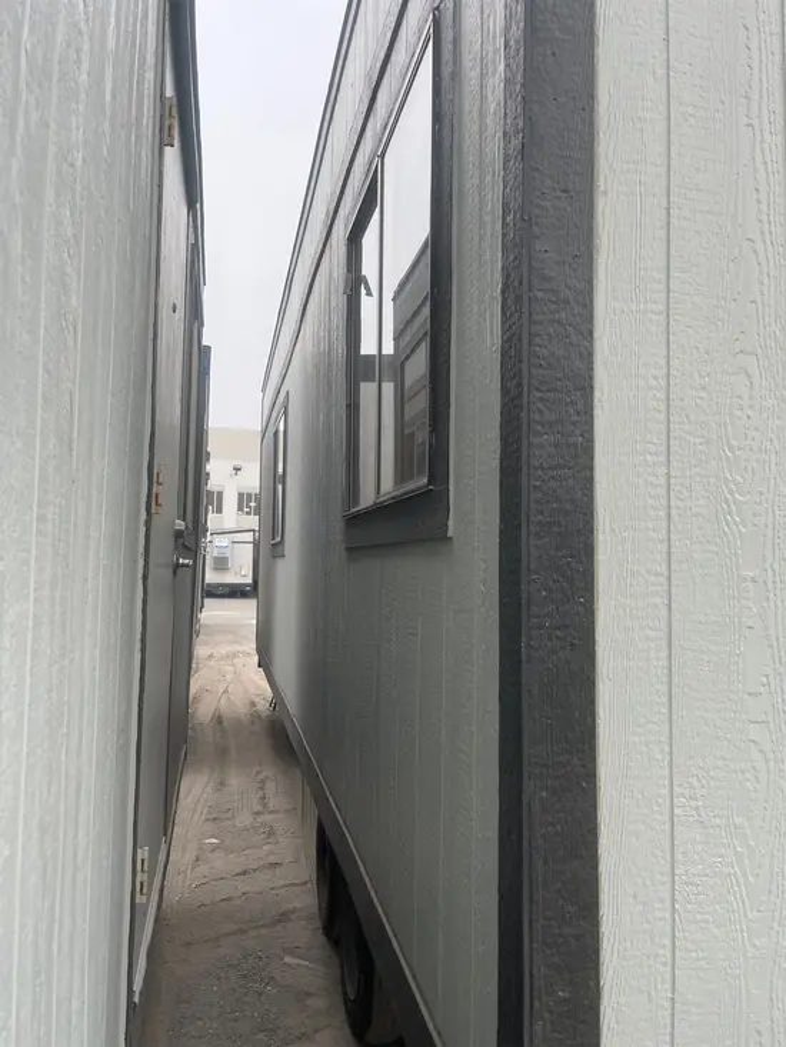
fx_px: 787
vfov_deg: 67.3
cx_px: 393
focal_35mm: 26
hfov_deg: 53.1
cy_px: 524
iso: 64
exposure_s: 1/121
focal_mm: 5.1
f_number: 1.6
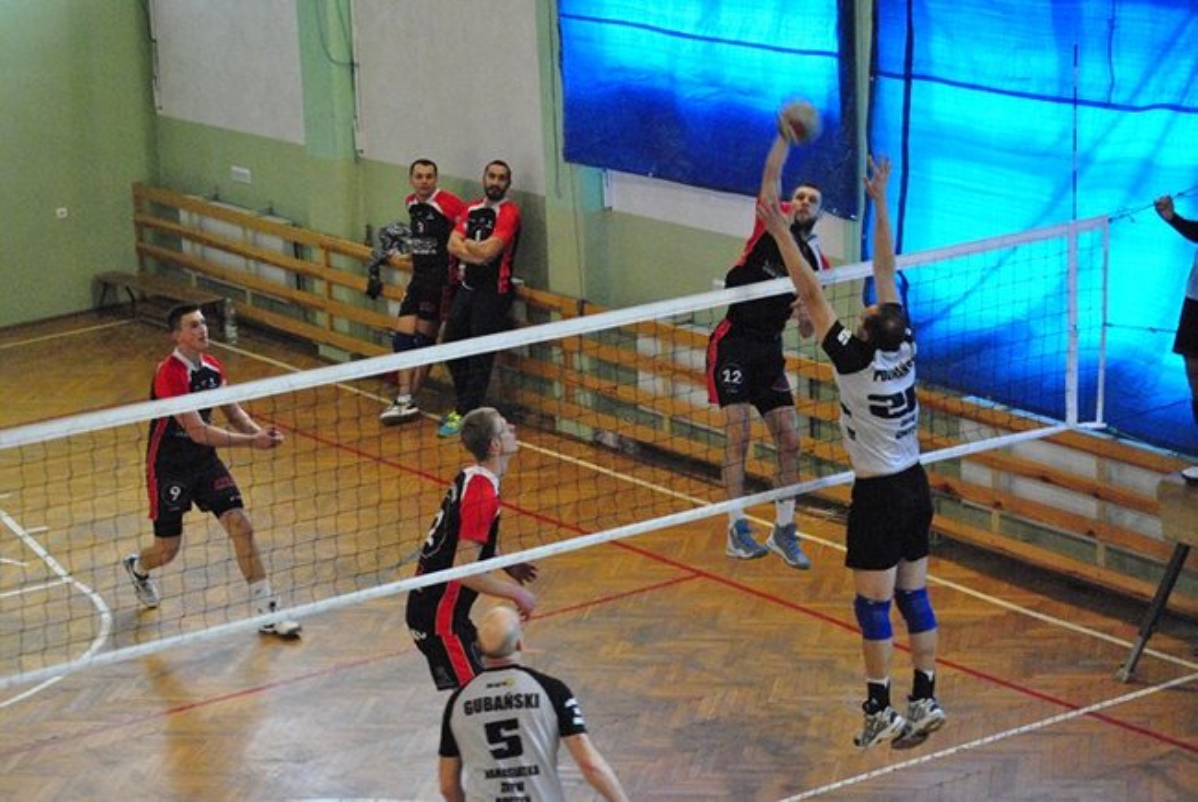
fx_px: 3248
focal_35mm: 98
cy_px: 401
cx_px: 599
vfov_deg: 14.1
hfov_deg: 20.9
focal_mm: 65
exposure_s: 1/160
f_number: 5
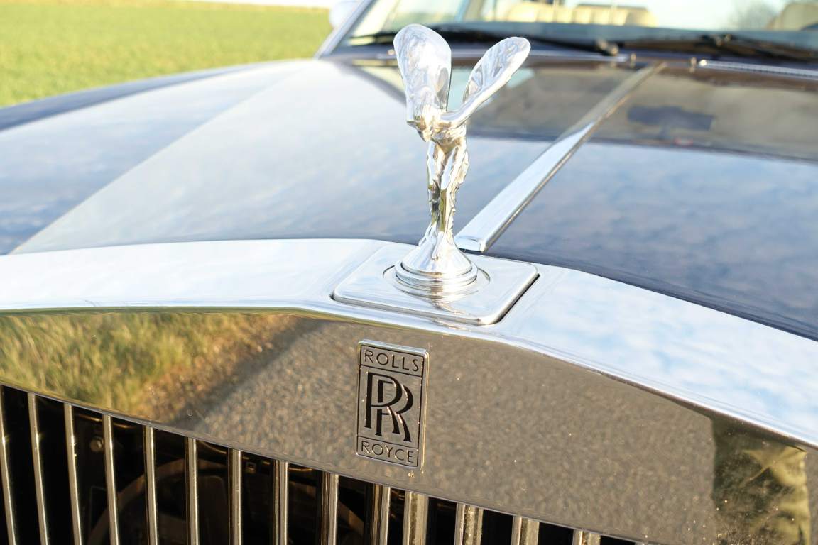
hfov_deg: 48.5
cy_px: 272
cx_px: 409
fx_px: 909
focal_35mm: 40
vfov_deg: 33.4
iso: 125
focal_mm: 14.5
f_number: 4
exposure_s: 1/100
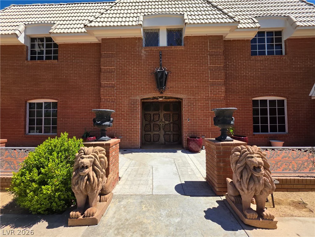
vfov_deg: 89.9
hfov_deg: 106.2
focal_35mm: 13
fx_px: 118
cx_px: 158
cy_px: 118
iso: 40
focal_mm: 2.2
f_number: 1.9
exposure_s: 1/1775
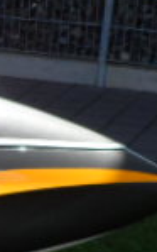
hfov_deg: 5.6
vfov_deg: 10.2
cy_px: 223
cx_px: -452
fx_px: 1398
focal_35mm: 204
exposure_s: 1/750
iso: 80
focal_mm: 4.9
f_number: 3.1
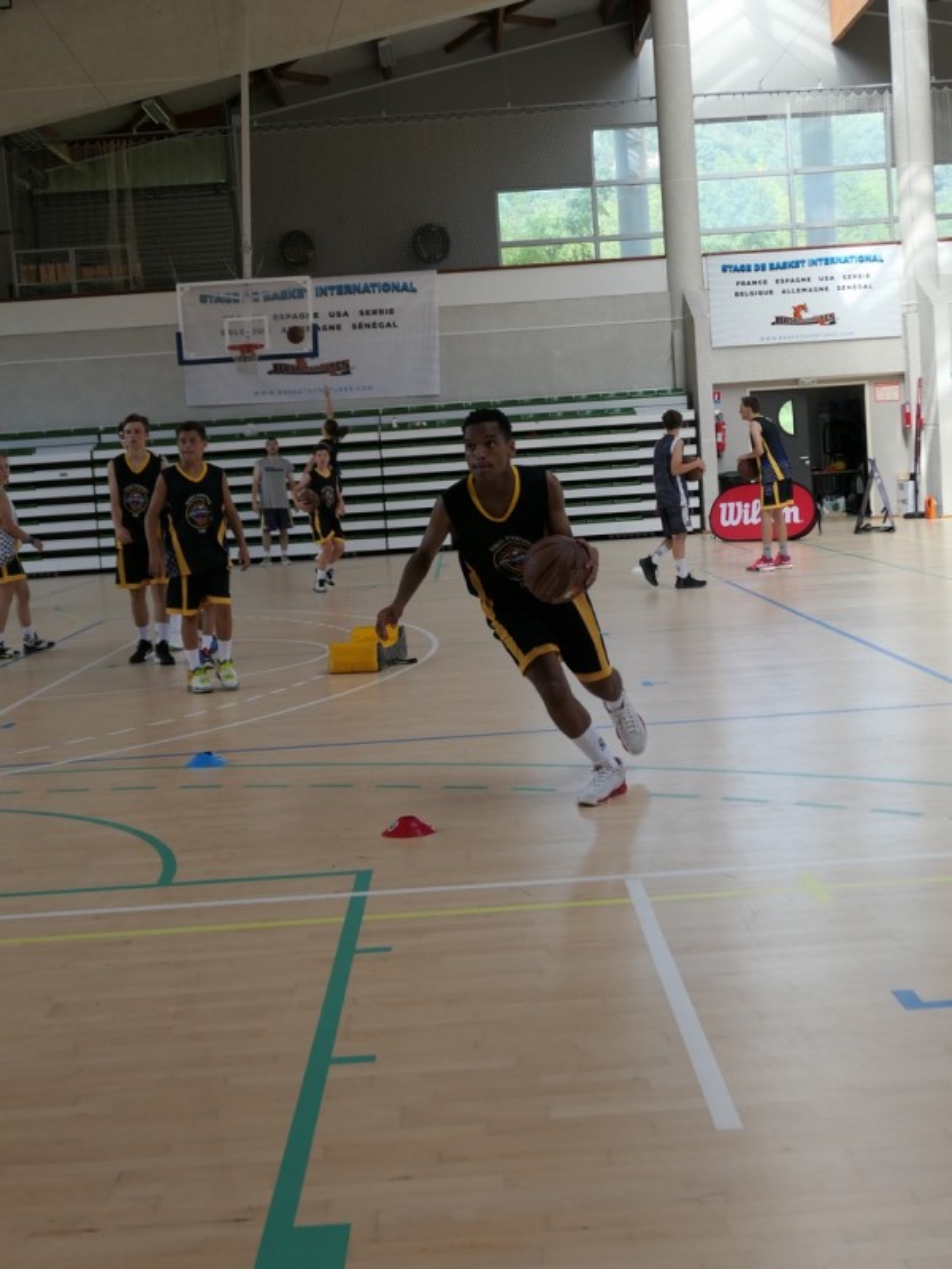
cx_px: 476
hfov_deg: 28.6
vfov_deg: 37.5
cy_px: 634
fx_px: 1870
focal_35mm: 51
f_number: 2.8
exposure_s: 1/500
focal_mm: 17.2
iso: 500
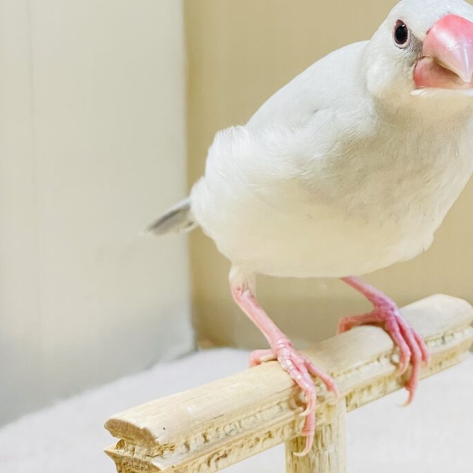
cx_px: 354
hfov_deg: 21.2
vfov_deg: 21.4
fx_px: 1252
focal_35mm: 81
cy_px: 194
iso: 160
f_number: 2
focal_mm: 6
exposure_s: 1/99
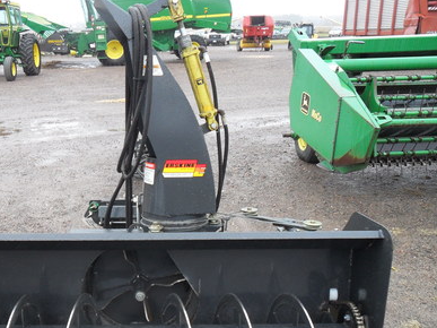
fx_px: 480
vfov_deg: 37.5
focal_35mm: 38
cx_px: 139
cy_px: 199
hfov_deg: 48.0
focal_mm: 4.9
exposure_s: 1/60
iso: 100
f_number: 3.5
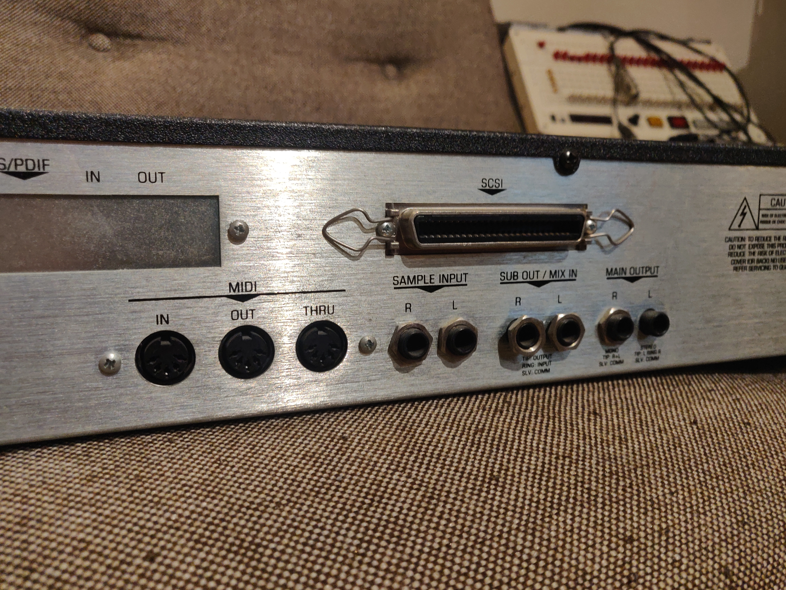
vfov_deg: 54.9
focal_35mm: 25
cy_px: 295
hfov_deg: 69.4
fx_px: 568
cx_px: 393
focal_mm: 4.25
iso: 640
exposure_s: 1/20
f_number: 1.7
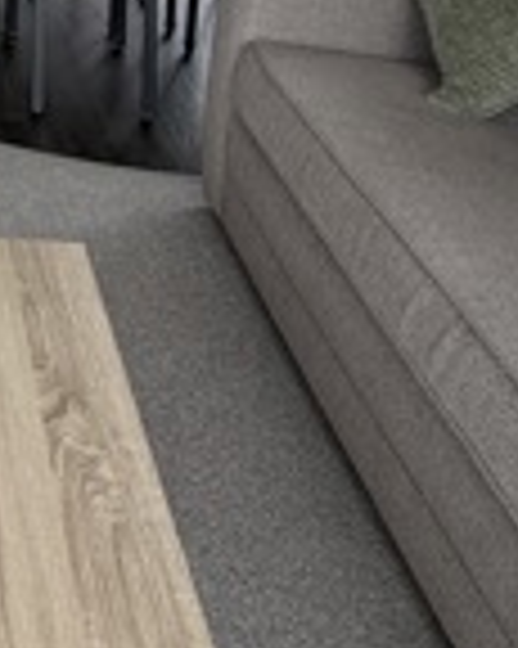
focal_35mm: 50
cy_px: -272
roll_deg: -0.2
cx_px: -171
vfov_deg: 28.0
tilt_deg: -6.3
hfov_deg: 25.6
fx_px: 959
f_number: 2.2
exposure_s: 1/121
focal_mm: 2.22
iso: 80
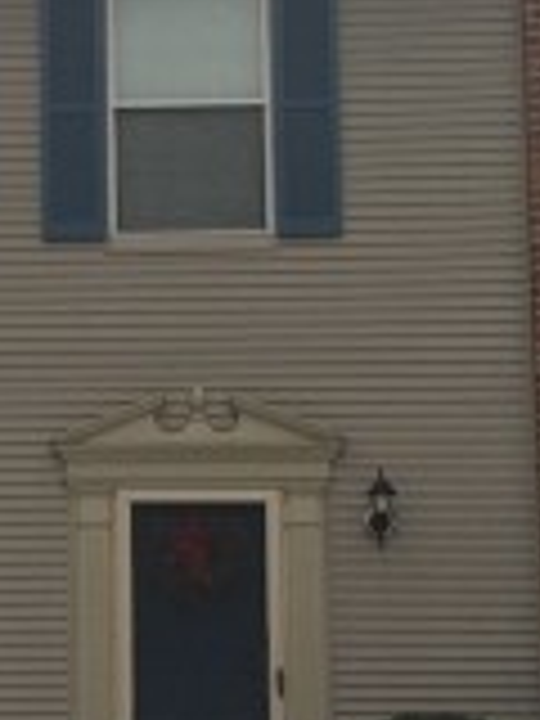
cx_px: 0
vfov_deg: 17.9
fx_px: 2267
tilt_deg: +6.4
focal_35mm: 109
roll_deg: +0.4
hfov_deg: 13.4
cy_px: 549
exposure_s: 1/3731
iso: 32
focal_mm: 4.15
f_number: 2.2
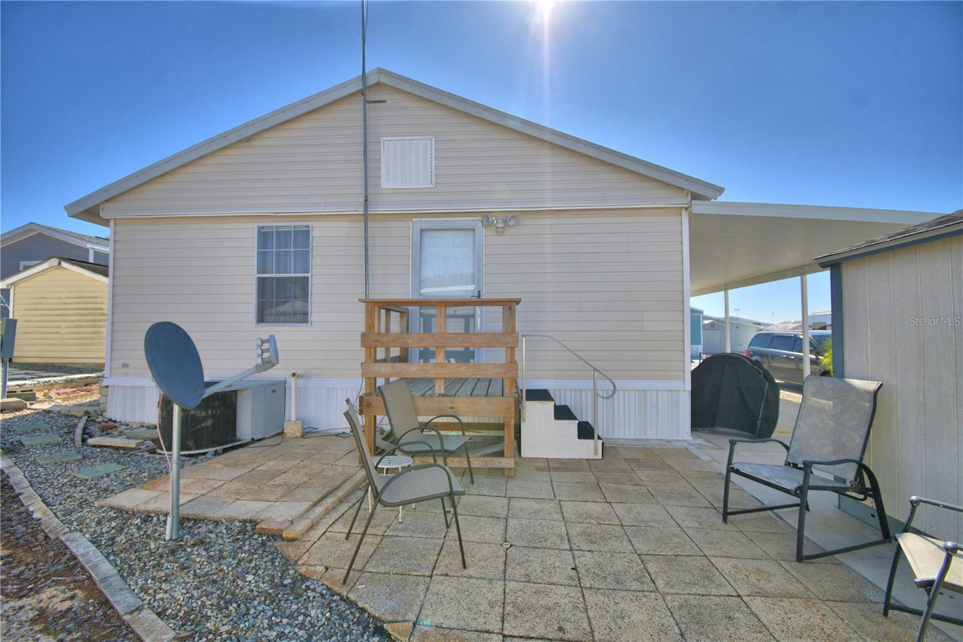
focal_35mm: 15
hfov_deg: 100.4
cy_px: 321
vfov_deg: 77.3
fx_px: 401
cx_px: 482
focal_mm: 10
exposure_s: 1/1250
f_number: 4.5
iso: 100
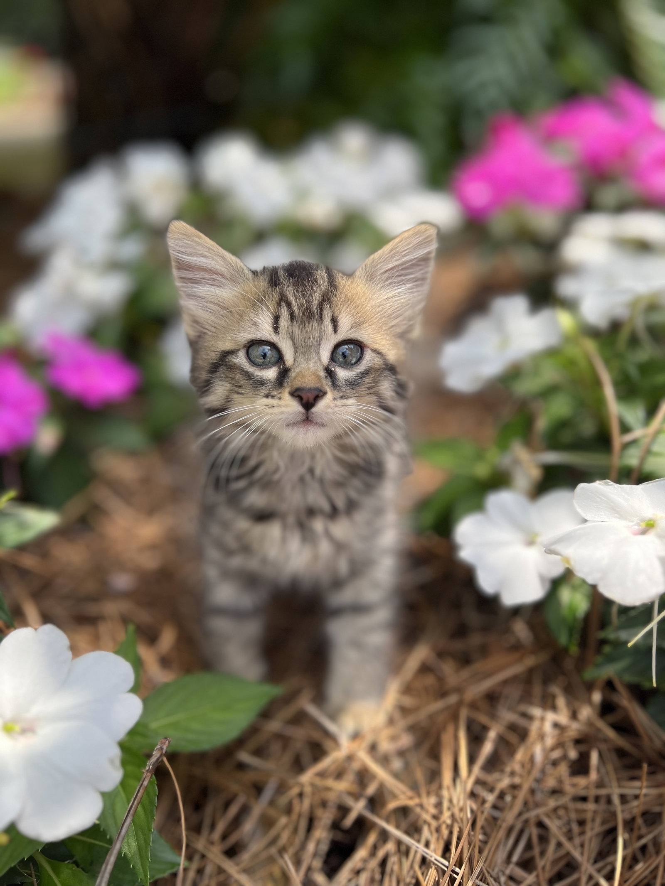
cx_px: 332
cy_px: 443
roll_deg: +2.5
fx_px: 666
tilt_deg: -30.6
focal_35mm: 26
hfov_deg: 53.1
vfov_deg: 67.3
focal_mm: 5.7
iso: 50
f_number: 1.5
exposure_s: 1/1079
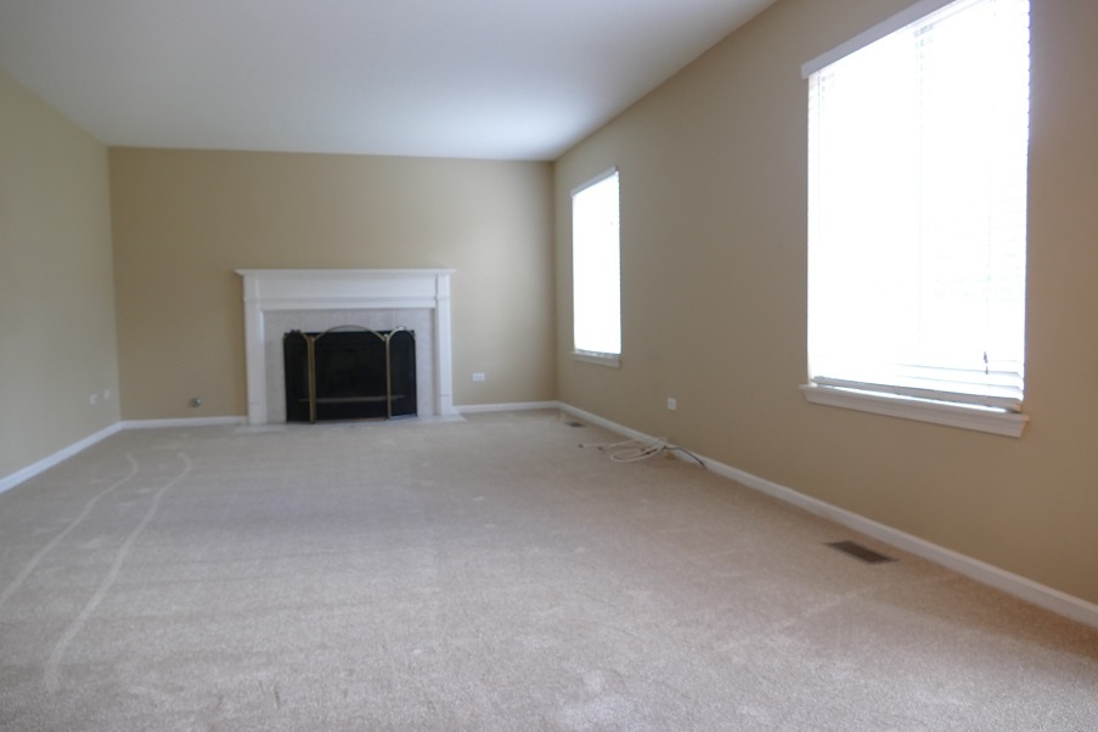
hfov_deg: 71.5
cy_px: 366
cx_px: 549
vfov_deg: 51.3
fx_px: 762
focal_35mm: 25
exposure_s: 1/60
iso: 500
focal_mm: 9.12
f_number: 2.8
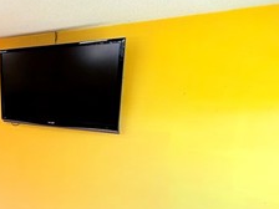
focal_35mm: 40
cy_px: 156
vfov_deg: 35.2
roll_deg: -2.6
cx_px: -51
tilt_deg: -10.2
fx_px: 322
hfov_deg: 36.7
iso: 200
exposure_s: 1/99
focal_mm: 2.22
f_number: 2.2
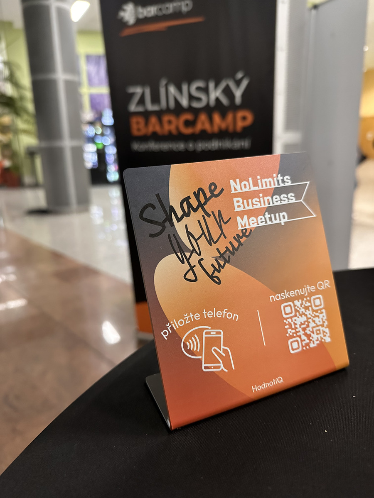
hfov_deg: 56.8
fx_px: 346
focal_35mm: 24
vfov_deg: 71.6
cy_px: 249
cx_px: 187
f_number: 1.78
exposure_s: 1/46
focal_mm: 6.86
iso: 1000
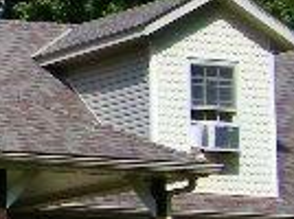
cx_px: -426
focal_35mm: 306
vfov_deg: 4.8
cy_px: 171
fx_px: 2594
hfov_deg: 6.2
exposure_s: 1/304
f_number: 5.7
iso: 64
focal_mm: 8.5
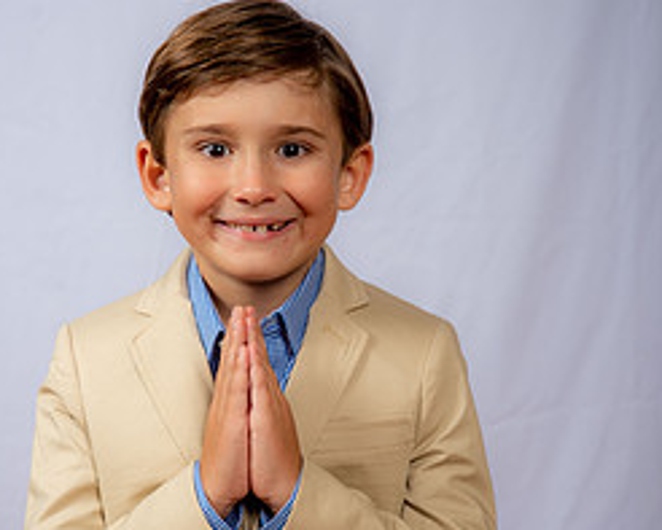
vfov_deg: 13.6
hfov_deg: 17.0
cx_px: 300
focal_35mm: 113
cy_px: 385
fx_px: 2215
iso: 250
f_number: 6.3
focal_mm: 66
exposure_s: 1/160
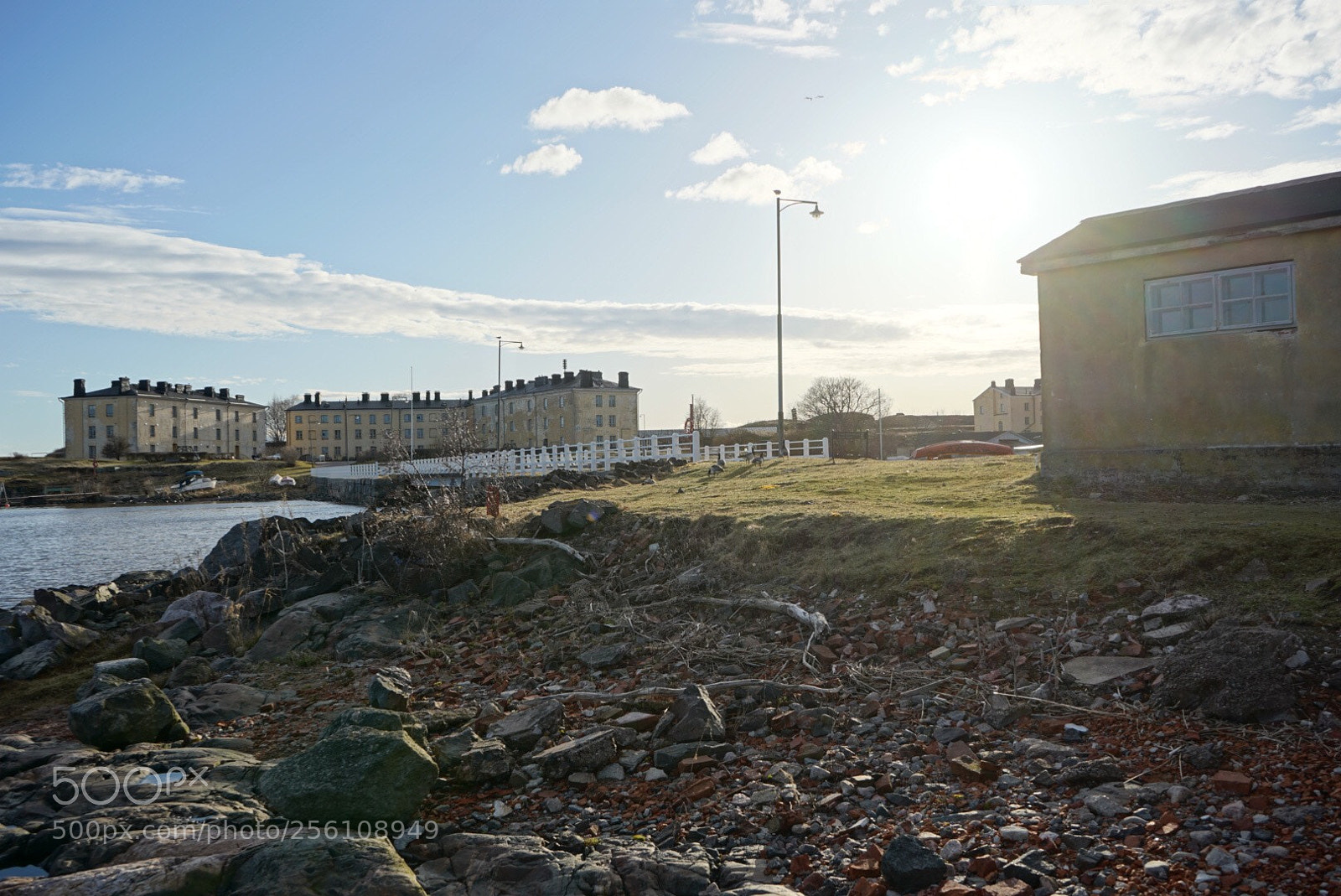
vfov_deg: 42.4
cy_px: 448
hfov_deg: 60.3
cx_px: 670
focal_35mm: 31
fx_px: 1155
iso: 100
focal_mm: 31
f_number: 7.1
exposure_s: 1/250
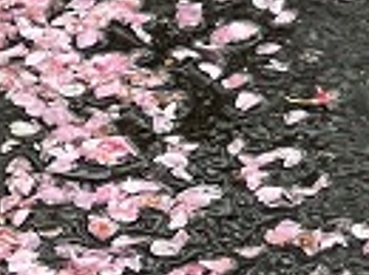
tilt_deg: -33.9
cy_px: 139
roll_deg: +3.0
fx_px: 4554
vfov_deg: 3.5
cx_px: 23
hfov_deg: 4.6
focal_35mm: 428
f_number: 2.8
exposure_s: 1/69
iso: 200
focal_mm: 9
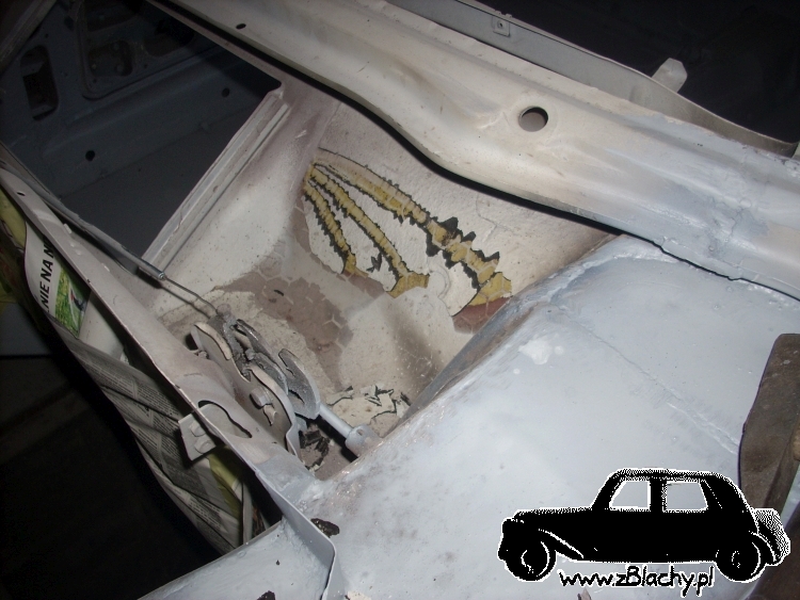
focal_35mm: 37
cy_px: 300
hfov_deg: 50.1
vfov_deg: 38.7
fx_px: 855
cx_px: 400
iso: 64
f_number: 2.8
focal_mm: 6.2
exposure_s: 1/60
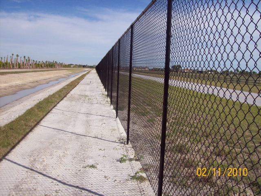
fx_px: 271
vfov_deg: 39.7
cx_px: 130
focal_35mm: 36
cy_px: 98
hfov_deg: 51.4
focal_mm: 6
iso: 80
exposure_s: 1/1397
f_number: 4.8
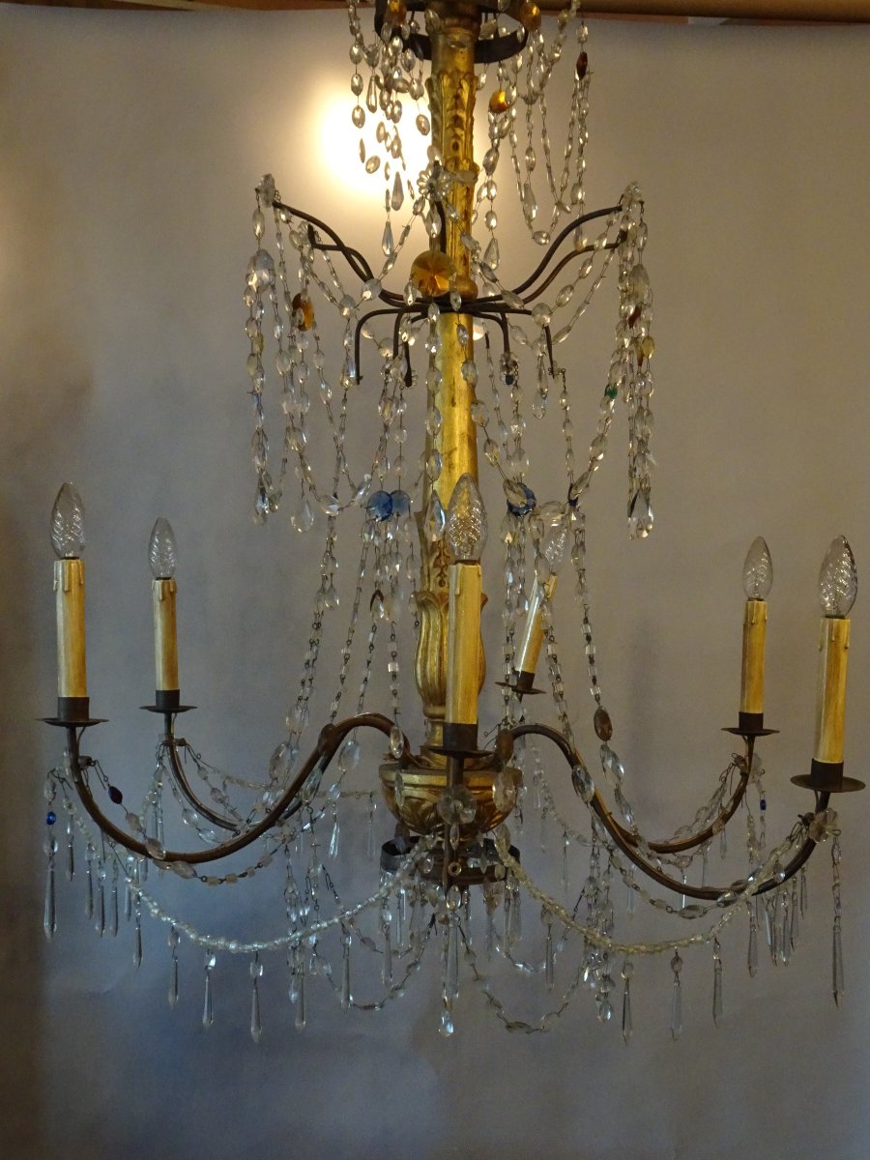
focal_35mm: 48
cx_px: 435
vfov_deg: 39.7
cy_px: 580
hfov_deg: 30.3
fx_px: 1609
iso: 800
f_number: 4.5
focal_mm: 8.18
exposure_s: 1/40
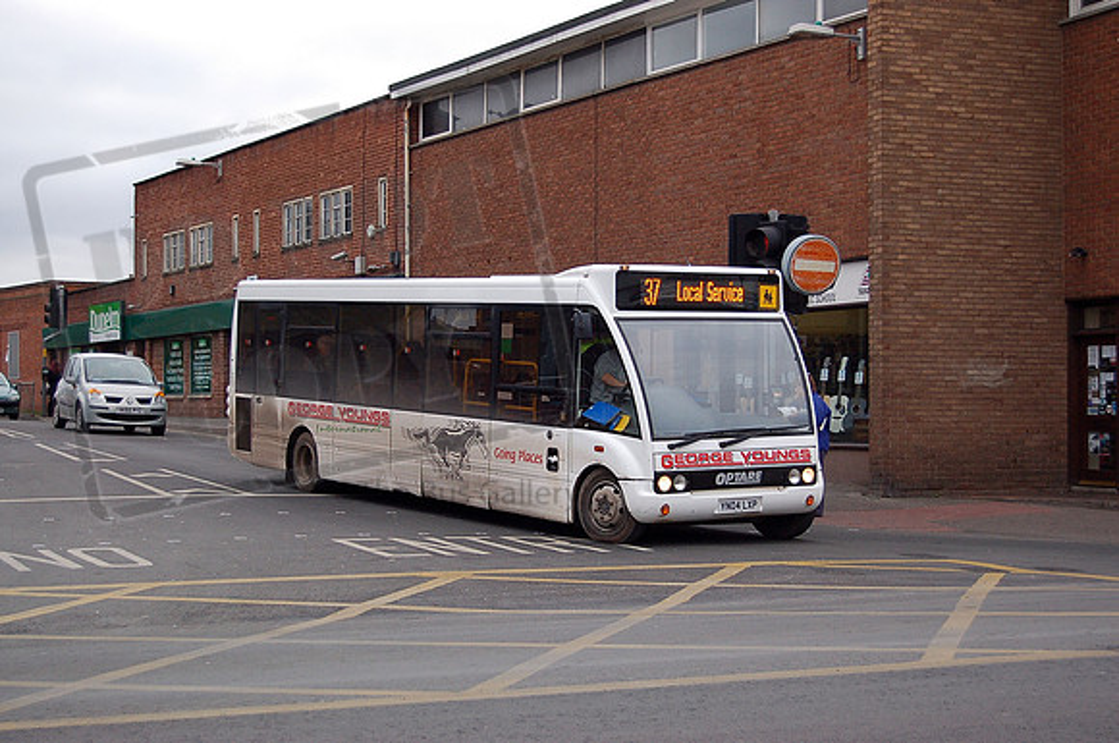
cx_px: 560
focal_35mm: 60
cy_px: 372
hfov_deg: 33.4
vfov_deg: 22.6
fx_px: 1862
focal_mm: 40
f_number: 5
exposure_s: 1/500
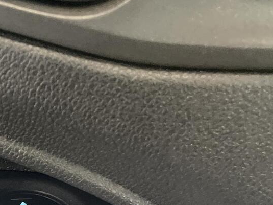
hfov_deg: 24.3
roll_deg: -0.1
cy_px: 211
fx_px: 552
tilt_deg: -43.7
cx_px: -83
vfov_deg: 20.3
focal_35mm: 70
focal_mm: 4.2
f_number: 1.6
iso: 800
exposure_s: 1/25
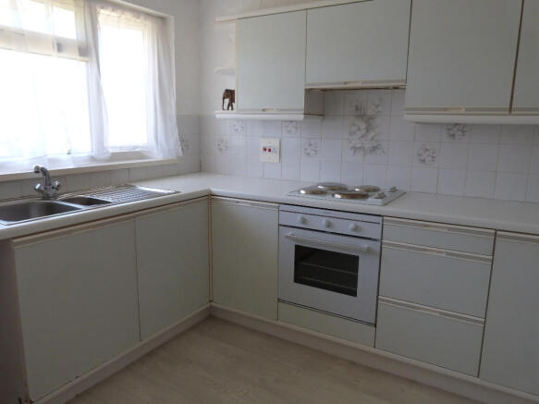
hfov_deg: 69.4
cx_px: 270
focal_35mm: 25
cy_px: 202
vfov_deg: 54.9
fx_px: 389
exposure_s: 1/60
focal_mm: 4.5
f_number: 2.8
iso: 125
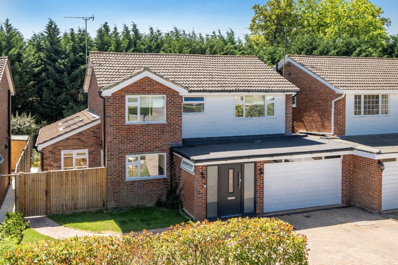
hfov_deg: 61.9
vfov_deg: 43.6
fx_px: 332
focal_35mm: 30
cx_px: 199
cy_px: 132
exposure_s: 1/500
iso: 400
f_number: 8
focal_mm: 20
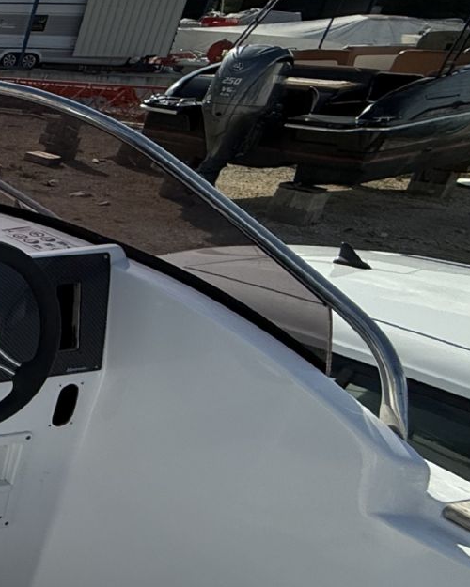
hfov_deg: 20.7
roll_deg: +0.3
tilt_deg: -27.0
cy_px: 378
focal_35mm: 42
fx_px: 730
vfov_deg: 43.4
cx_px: -419
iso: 50
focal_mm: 2.22
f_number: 2.2
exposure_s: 1/5155
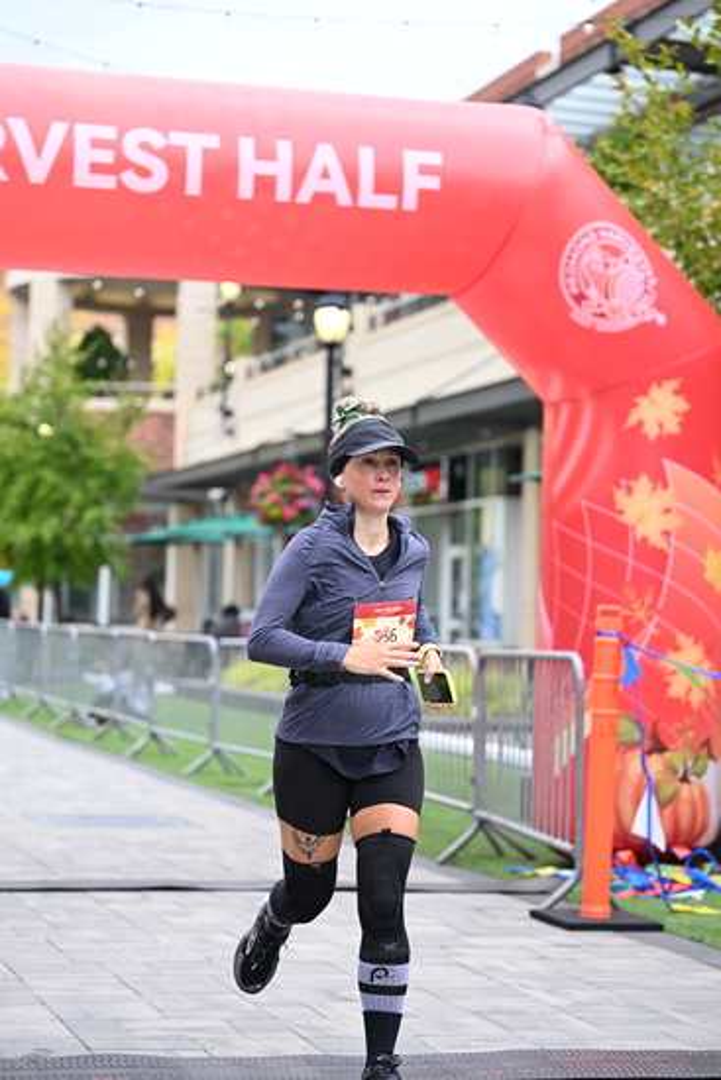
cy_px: 540
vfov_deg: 26.3
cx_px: 360
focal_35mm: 77
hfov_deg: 17.7
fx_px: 2312
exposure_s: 1/1600
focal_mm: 77
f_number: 2.8
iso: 640
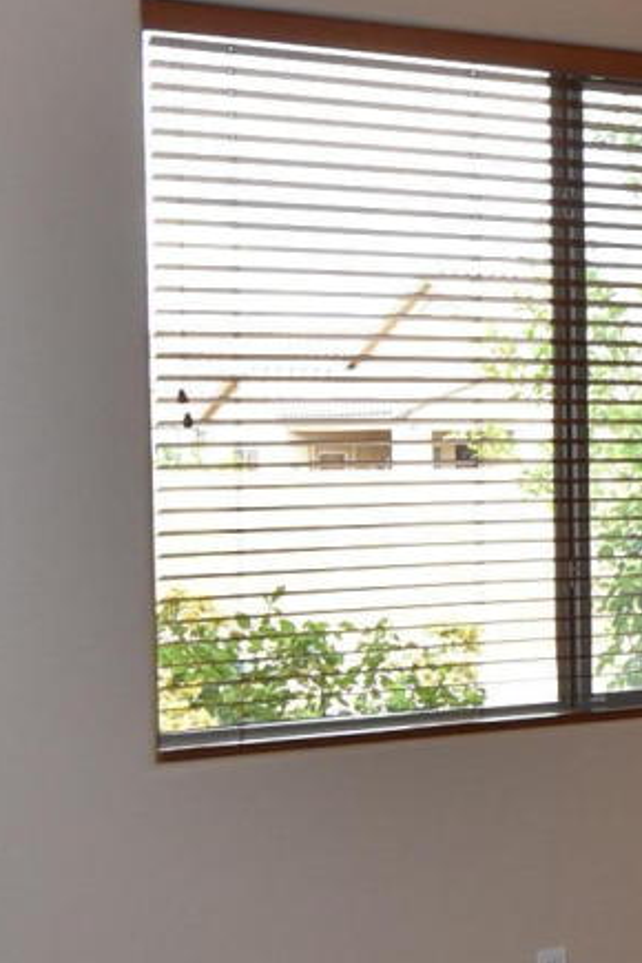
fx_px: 1846
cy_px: 525
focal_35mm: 69
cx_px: 1007
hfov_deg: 17.4
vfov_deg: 29.2
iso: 800
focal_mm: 10
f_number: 5.6
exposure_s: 1/125
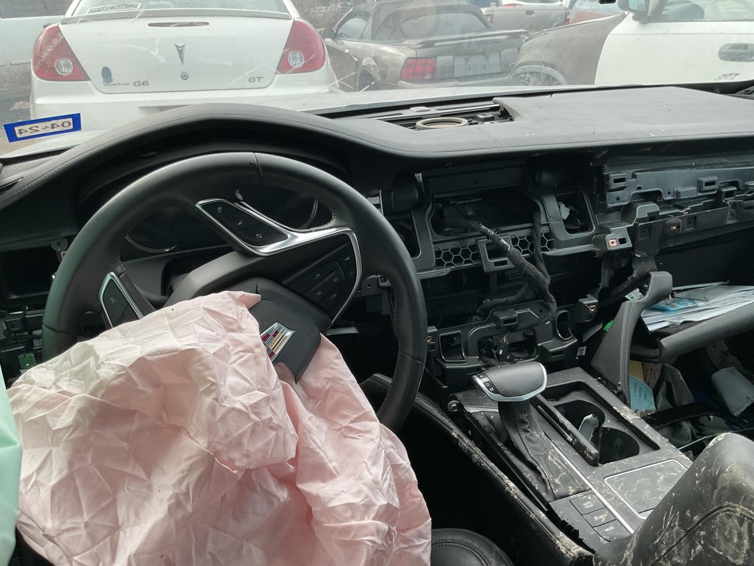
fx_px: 632
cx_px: 377
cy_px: 283
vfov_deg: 48.2
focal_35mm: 29
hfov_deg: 61.7
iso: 64
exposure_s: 1/60
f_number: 1.8
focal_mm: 3
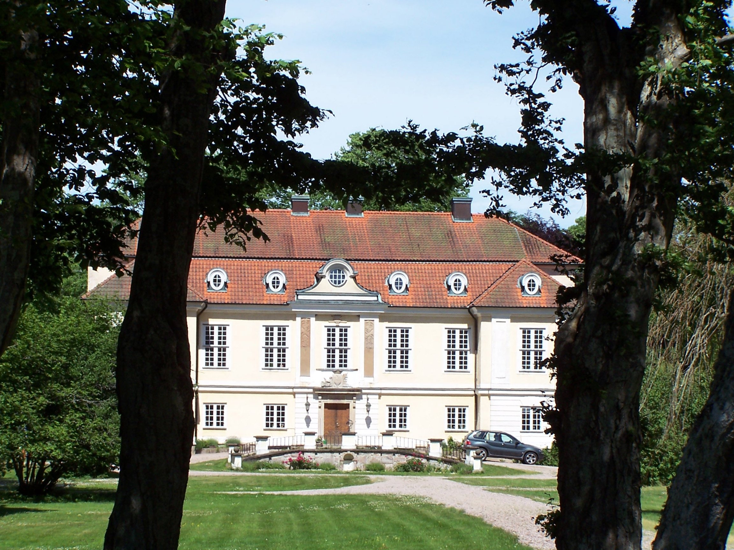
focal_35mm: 94
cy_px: 275
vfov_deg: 15.7
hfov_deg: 20.9
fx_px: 1993
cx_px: 367
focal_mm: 15.6
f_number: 4.5
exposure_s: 1/500
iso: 80
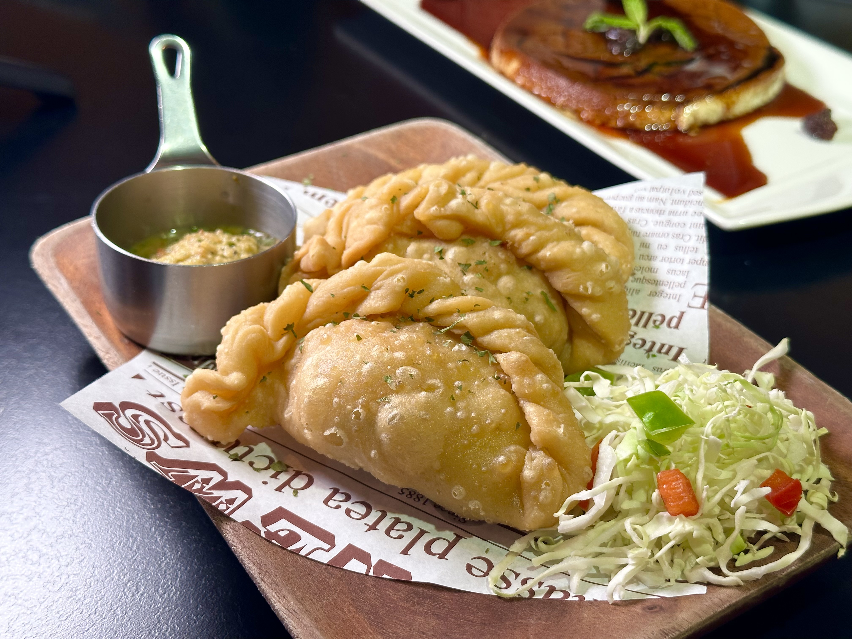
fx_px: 1181
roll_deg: +0.2
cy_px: 320
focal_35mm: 48
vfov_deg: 30.3
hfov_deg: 39.7
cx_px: 426
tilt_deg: -36.0
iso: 64
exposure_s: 1/60
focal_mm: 6.86
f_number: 1.78
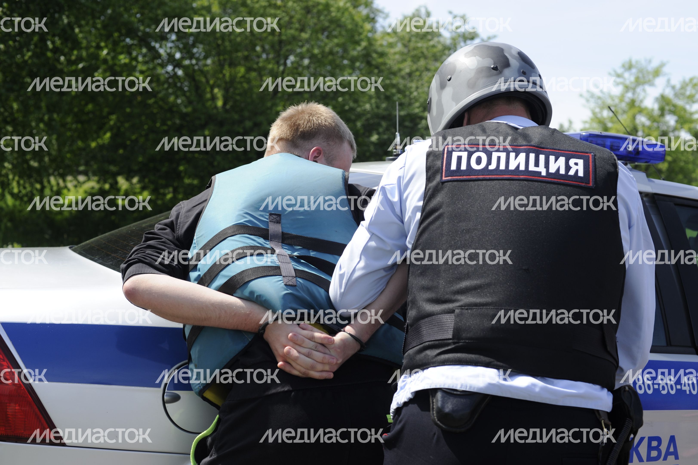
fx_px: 969
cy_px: 232
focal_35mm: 50
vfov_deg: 27.0
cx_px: 349
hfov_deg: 39.6
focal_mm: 50
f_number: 6.3
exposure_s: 1/800
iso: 250
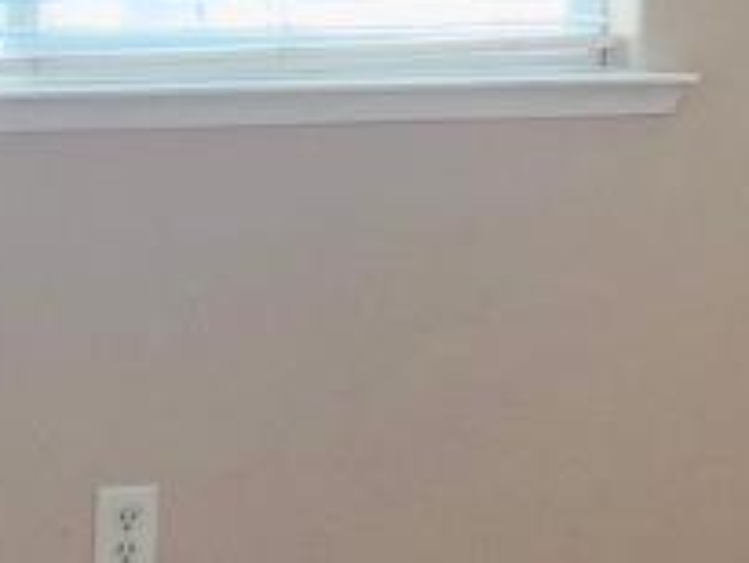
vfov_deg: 7.8
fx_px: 4114
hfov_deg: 9.9
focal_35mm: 190
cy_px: 108
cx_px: 1341
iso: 125
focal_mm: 4.2
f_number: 1.6
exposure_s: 1/120
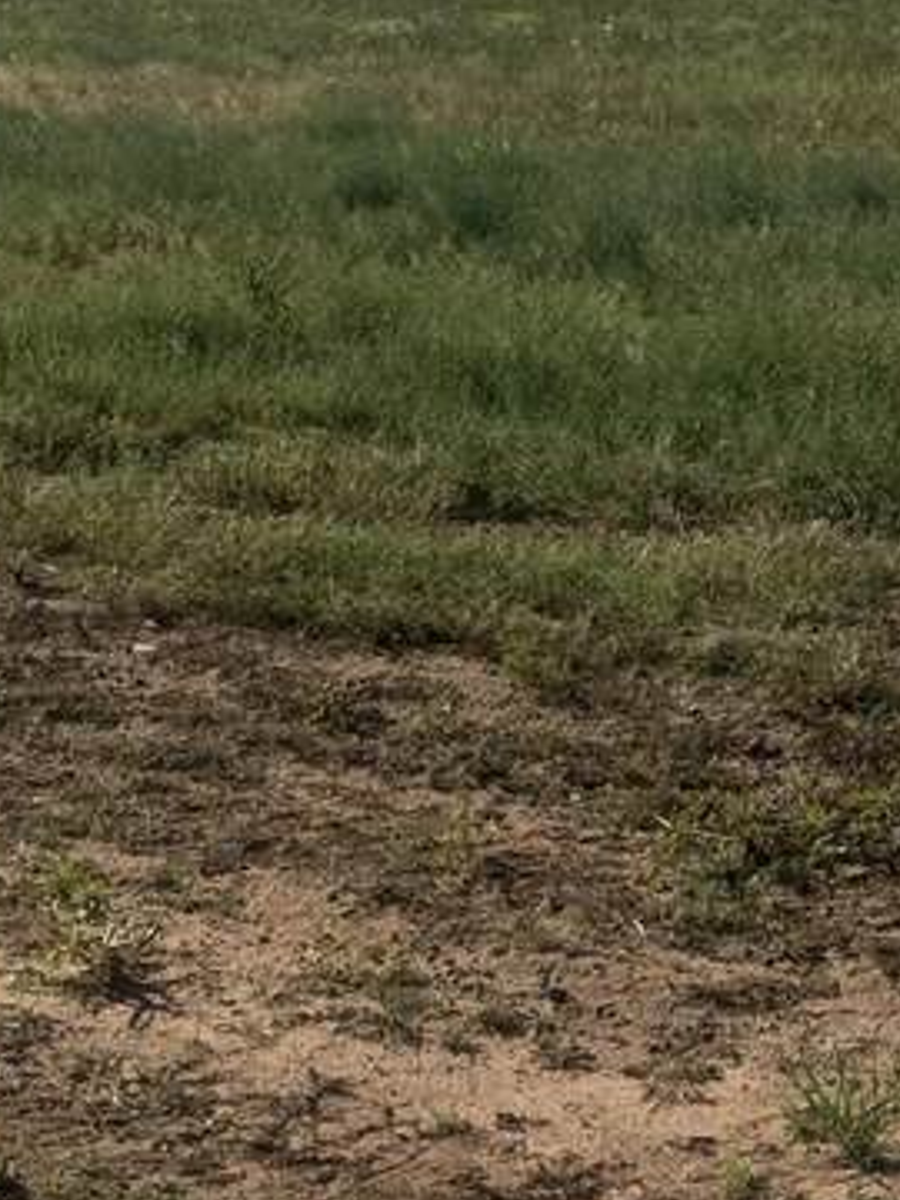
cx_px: 353
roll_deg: +0.0
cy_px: 200
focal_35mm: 128
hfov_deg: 11.6
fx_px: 4437
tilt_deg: -5.1
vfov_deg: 15.3
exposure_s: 1/9009
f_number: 1.78
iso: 64
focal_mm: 6.76
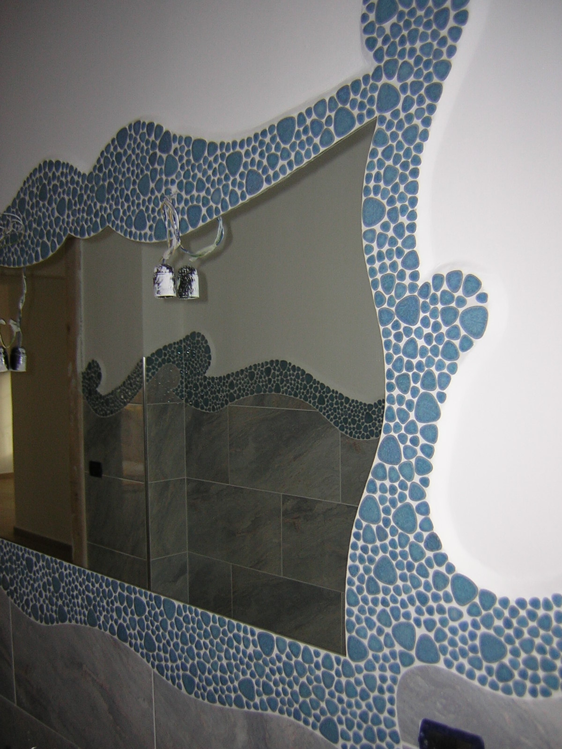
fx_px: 779
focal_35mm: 36
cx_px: 281
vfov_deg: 51.4
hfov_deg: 39.7
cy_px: 374
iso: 50
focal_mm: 4.7
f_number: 2.6
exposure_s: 1/60.1
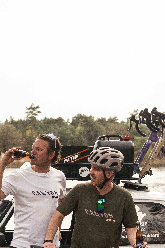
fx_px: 736
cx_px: 35
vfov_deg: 19.0
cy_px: 190
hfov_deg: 12.7
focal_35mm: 107
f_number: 4.5
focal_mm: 55
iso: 800
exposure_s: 1/4000
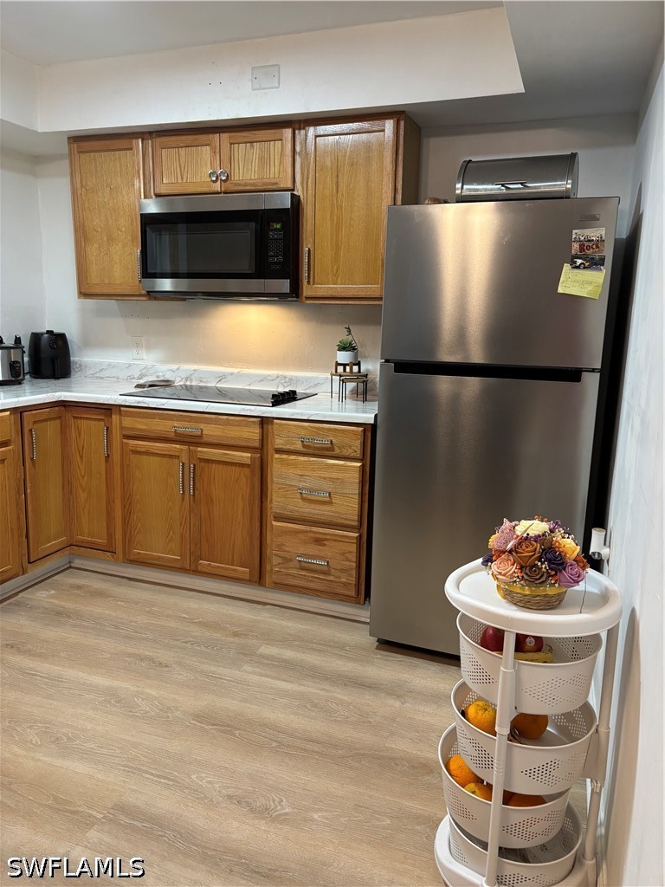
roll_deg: -1.4
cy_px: 444
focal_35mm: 26
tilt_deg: -11.7
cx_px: 332
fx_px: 666
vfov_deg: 67.3
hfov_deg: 53.1
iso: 200
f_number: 1.6
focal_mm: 5.96
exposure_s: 1/60
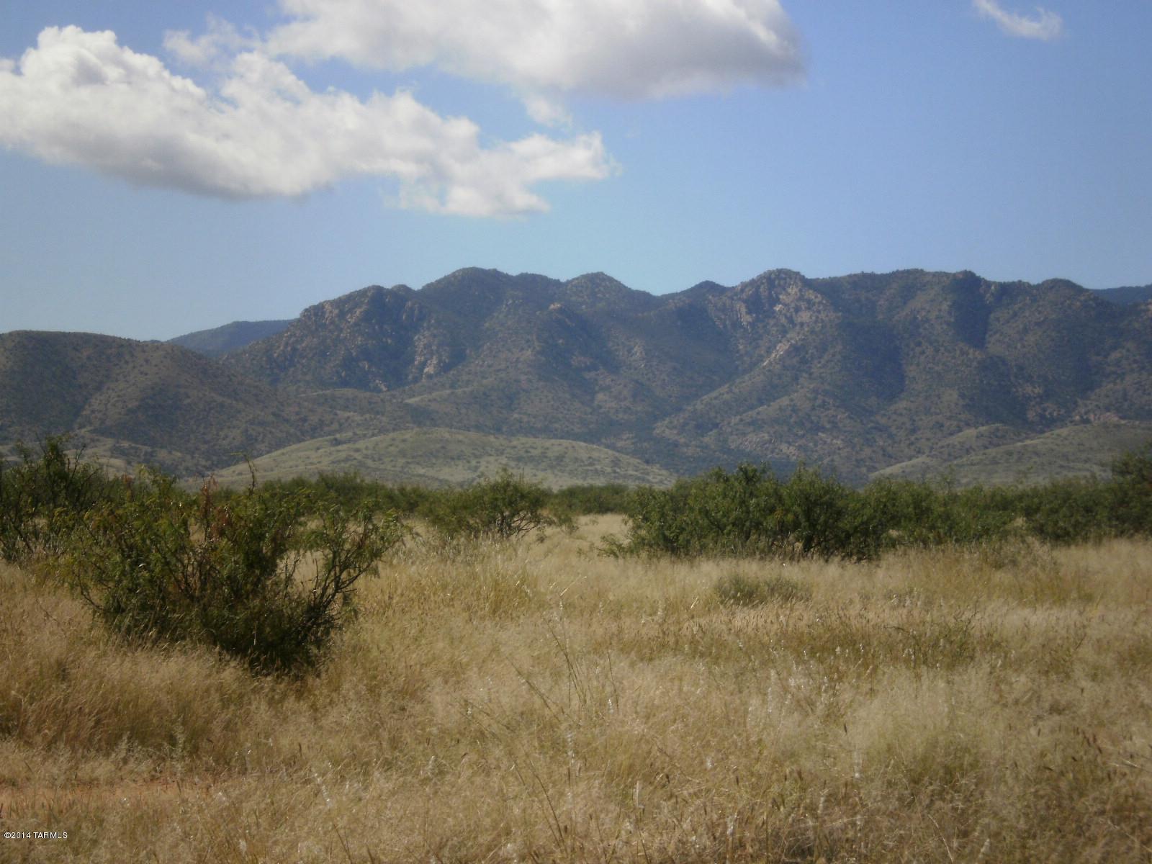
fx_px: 3494
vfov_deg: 14.1
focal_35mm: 105
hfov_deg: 18.7
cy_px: 432
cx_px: 576
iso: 100
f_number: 5.9
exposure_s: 1/640
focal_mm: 18.6
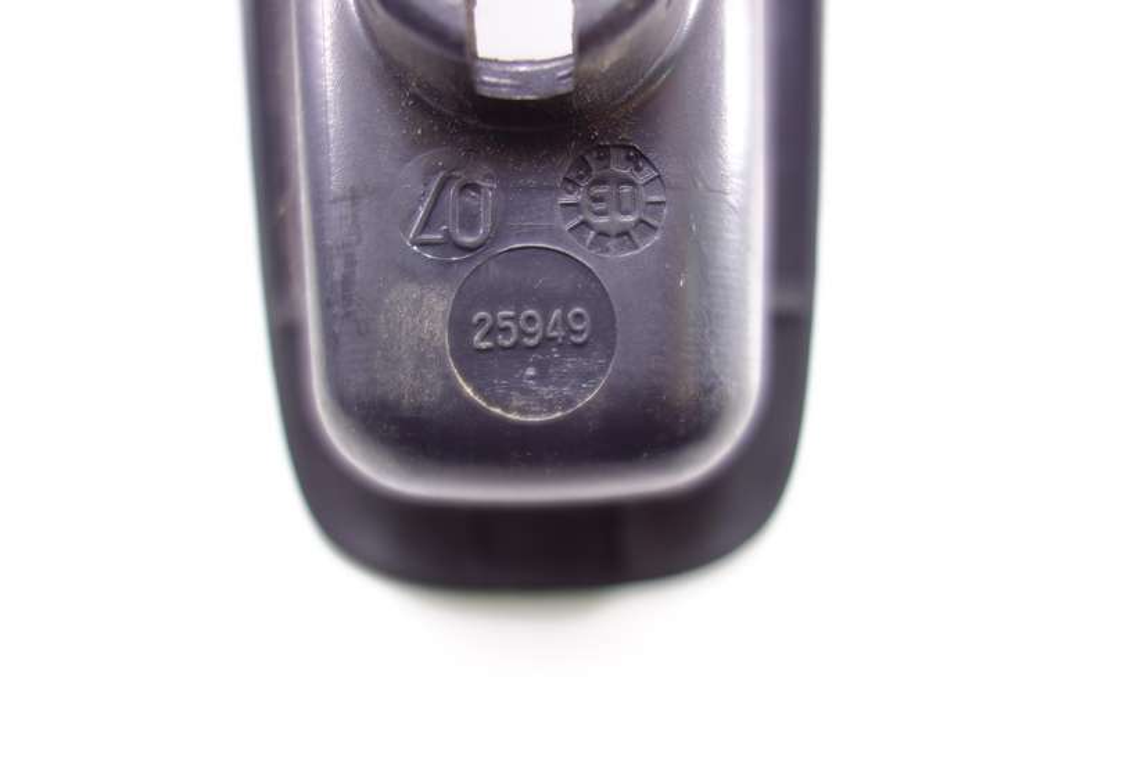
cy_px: 380
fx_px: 884
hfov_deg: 65.5
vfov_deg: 46.4
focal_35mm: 28
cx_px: 568
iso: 125
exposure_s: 1/30
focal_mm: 10.4
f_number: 1.8
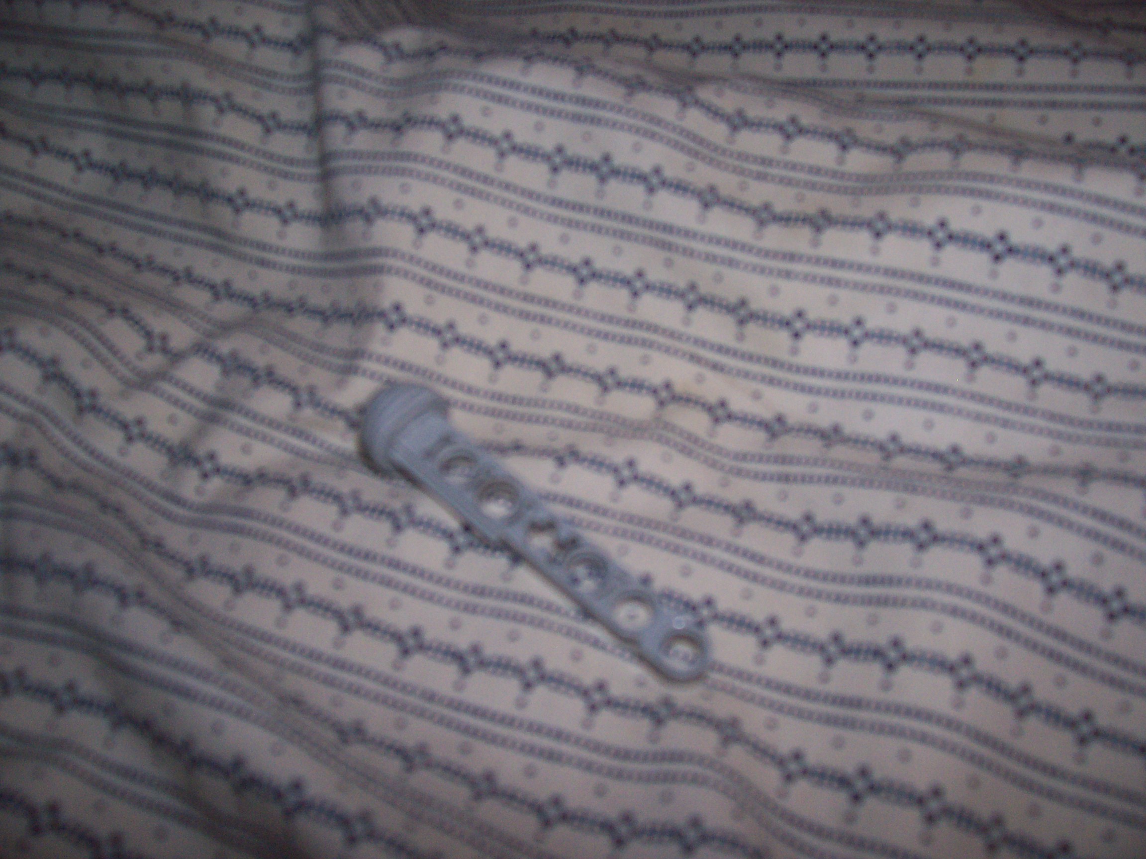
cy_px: 430
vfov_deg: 41.8
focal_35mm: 34
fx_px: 1126
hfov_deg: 54.0
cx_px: 573
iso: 140
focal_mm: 5.6
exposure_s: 1/112
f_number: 2.7
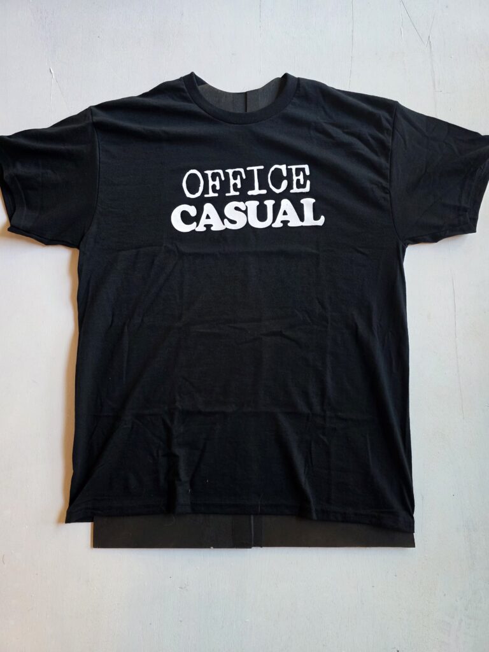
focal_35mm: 23
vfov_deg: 73.9
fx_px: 433
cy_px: 326
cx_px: 244
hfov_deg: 58.9
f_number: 1.7
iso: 400
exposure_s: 1/120
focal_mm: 6.3
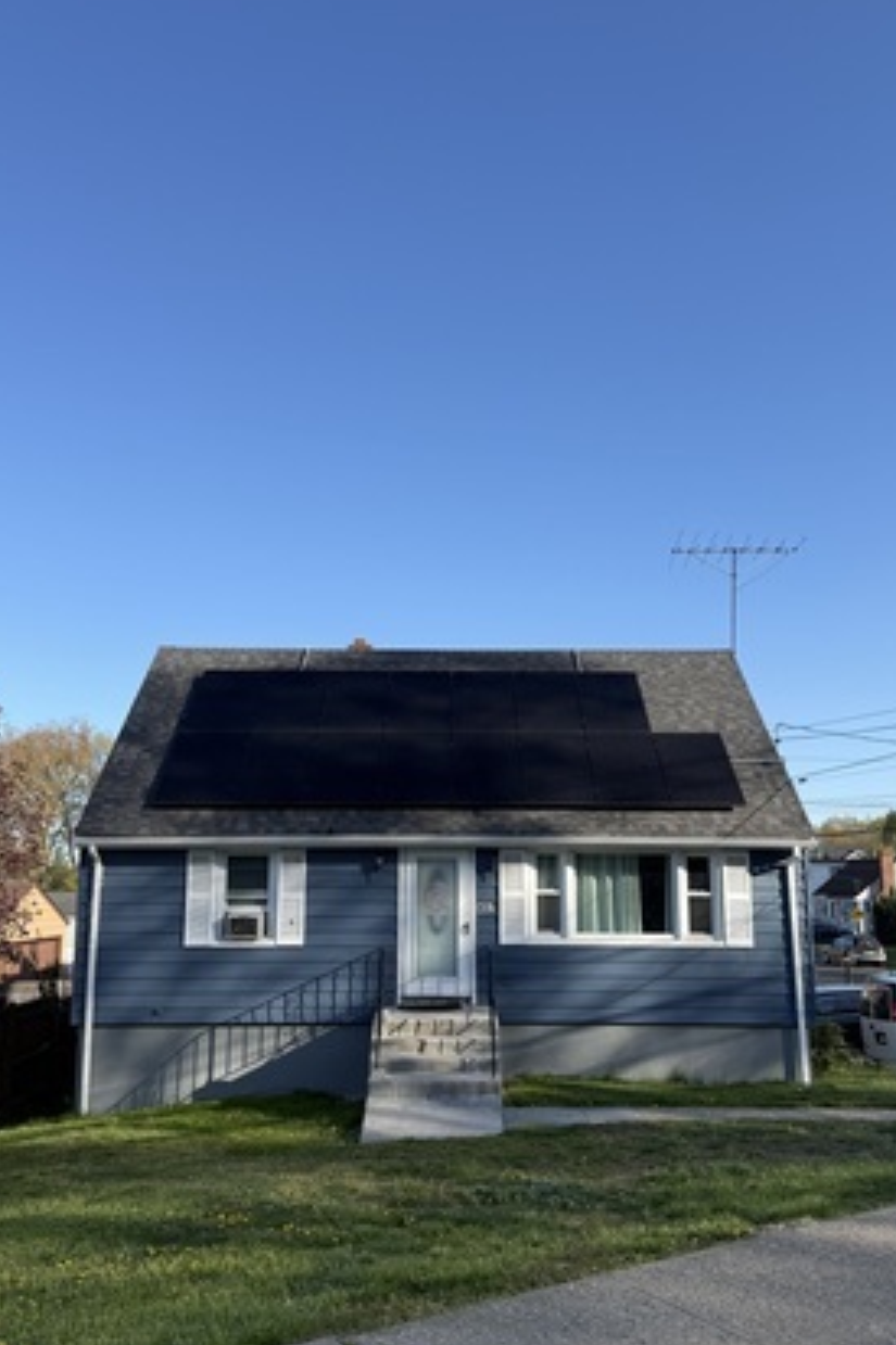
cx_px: 463
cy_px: 716
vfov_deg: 63.6
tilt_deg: +8.6
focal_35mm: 29
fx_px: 1083
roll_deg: +0.4
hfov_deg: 44.9
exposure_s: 1/2703
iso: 80
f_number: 1.78
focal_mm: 6.76
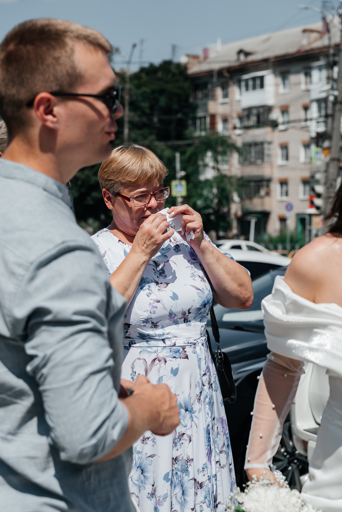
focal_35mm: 78
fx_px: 1111
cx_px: 156
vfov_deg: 26.0
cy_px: 281
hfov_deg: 17.5
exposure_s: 1/1250
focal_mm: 71
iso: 100
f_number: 5
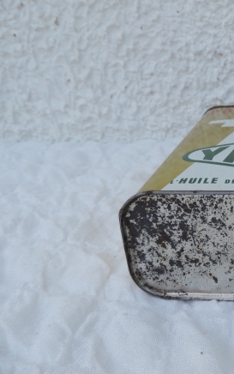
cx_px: 253
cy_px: 185
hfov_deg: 32.3
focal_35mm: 35
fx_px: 357
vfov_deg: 55.3
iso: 80
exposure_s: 1/400
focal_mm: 4.3
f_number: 3
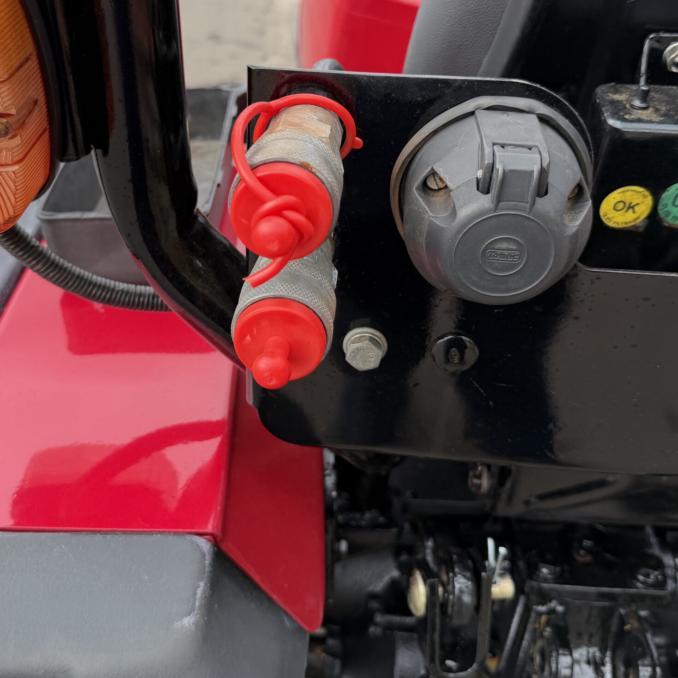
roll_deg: +2.2
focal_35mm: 37
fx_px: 820
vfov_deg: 44.8
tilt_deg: -28.1
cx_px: 258
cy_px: 294
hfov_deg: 44.6
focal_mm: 6.76
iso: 80
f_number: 1.78
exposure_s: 1/497
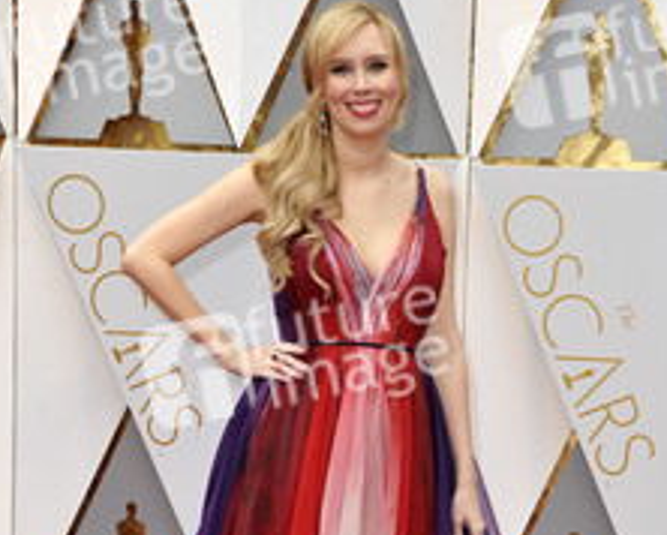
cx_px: 383
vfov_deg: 11.6
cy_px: 508
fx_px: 2608
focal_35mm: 132
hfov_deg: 14.6
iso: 800
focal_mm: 78
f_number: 9
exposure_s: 1/250
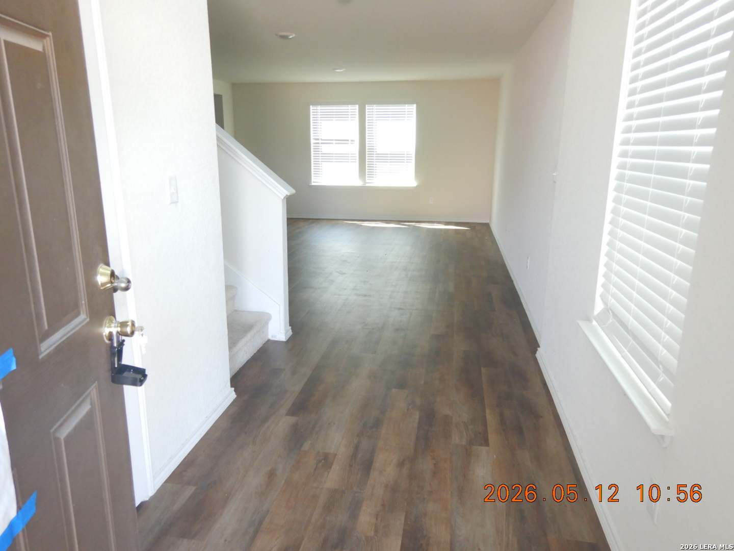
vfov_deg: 56.8
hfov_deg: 71.6
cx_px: 367
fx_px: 509
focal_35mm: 24
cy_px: 276
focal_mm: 4.3
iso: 280
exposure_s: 1/30
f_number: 2.8
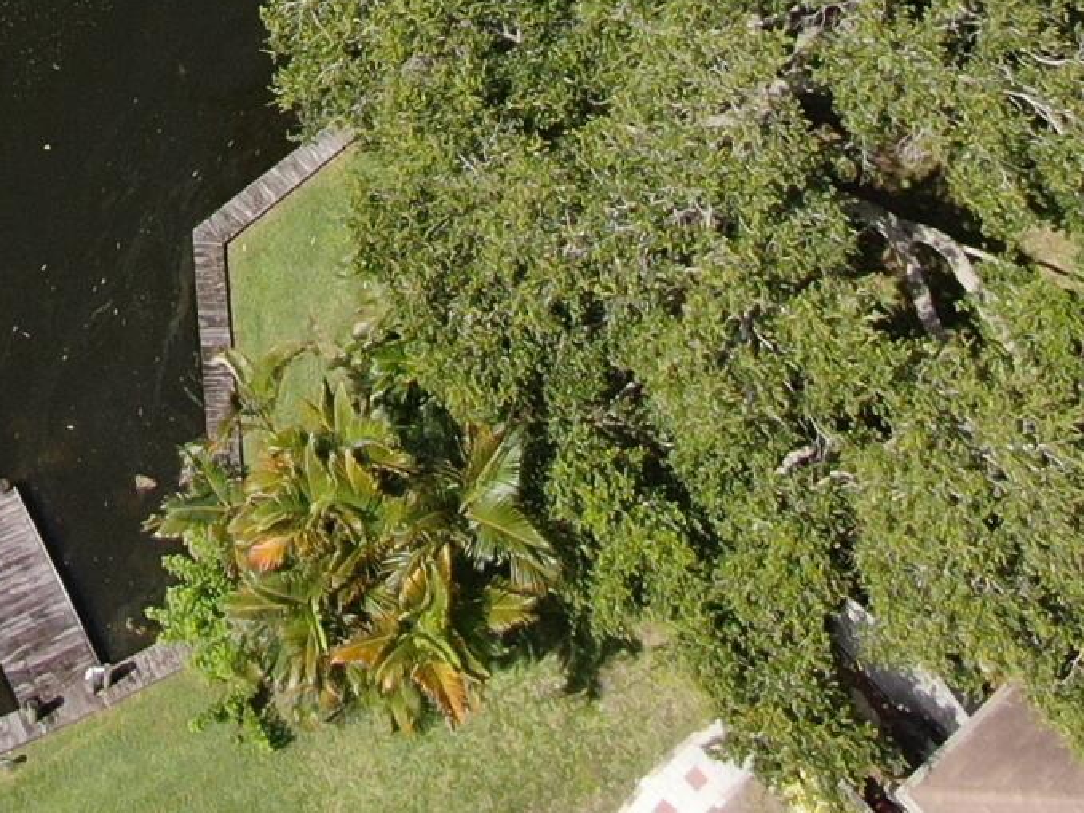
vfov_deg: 12.5
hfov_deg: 17.7
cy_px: -725
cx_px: -224
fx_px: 3319
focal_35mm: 106
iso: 100
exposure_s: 1/100
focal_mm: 4.39
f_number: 2.8
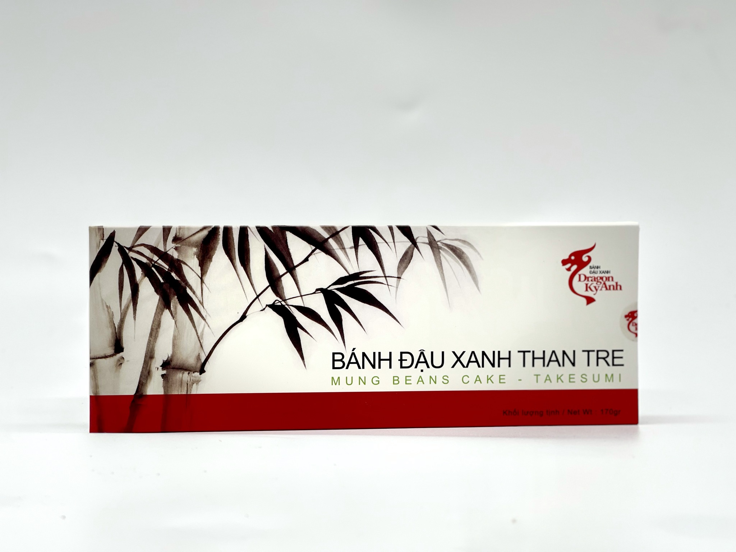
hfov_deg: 30.3
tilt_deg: -0.4
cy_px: 276
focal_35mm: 64
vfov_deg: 22.9
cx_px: 368
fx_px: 1361
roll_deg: -1.3
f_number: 2.2
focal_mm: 7.5
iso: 20
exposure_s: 1/108
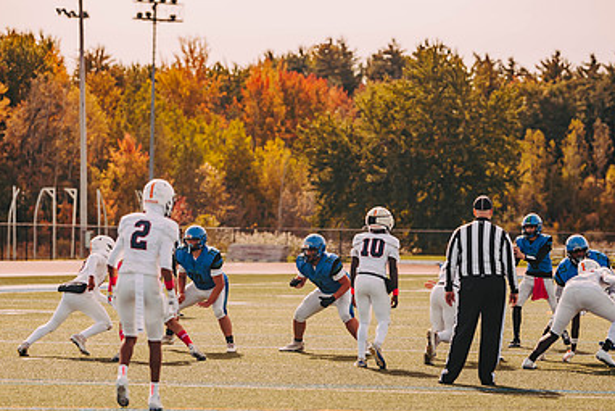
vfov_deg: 7.8
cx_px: 314
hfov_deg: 11.7
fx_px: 3008
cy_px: 296
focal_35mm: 176
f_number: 2.8
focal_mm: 116
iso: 160
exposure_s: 1/2000
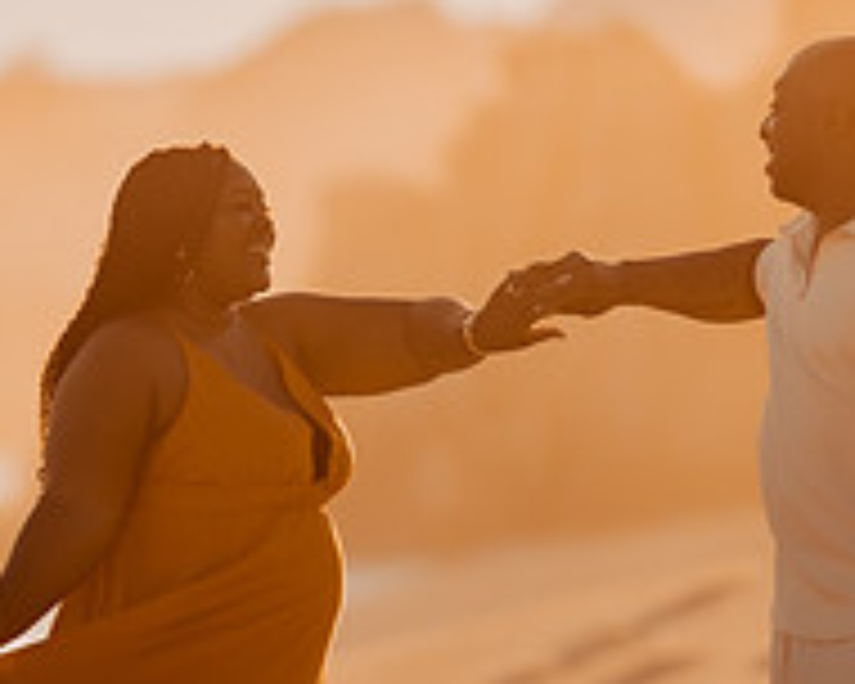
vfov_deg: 4.0
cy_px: 493
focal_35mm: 386
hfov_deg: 5.0
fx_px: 9768
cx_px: 256
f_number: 1.8
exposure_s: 1/8000
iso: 100
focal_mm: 135
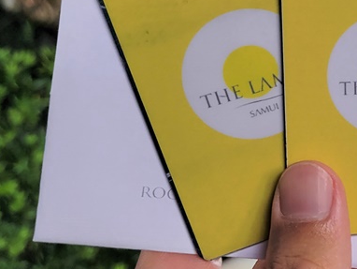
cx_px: 461
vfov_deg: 21.3
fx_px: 702
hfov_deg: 24.9
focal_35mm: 68
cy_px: 45
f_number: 1.8
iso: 40
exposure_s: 1/312
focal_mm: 5.4
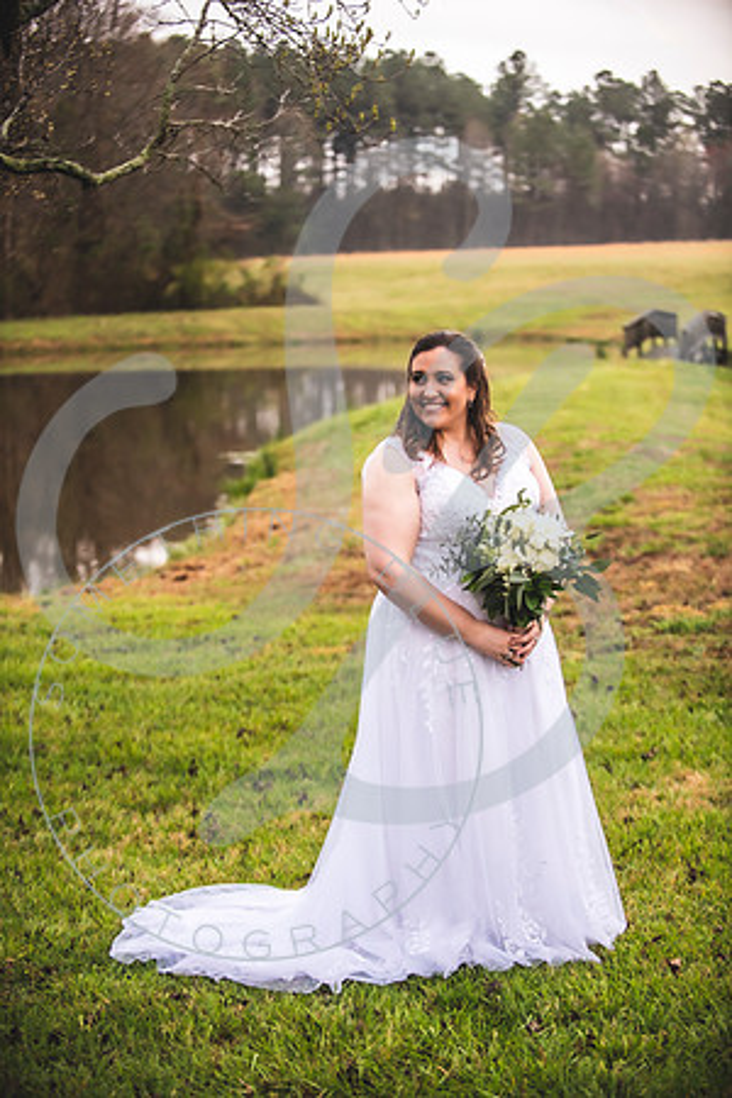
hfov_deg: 19.5
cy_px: 549
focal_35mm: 70
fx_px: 2135
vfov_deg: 28.8
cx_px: 366
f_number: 2.8
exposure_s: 1/320
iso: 320
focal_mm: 70
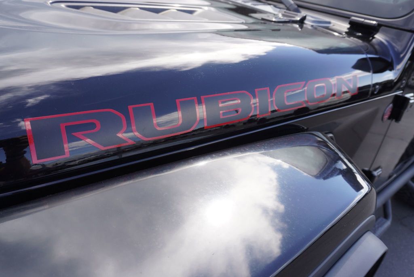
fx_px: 311
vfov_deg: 48.0
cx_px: 207
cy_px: 138
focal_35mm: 27
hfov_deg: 67.4
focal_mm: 18
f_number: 5
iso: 100
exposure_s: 1/100
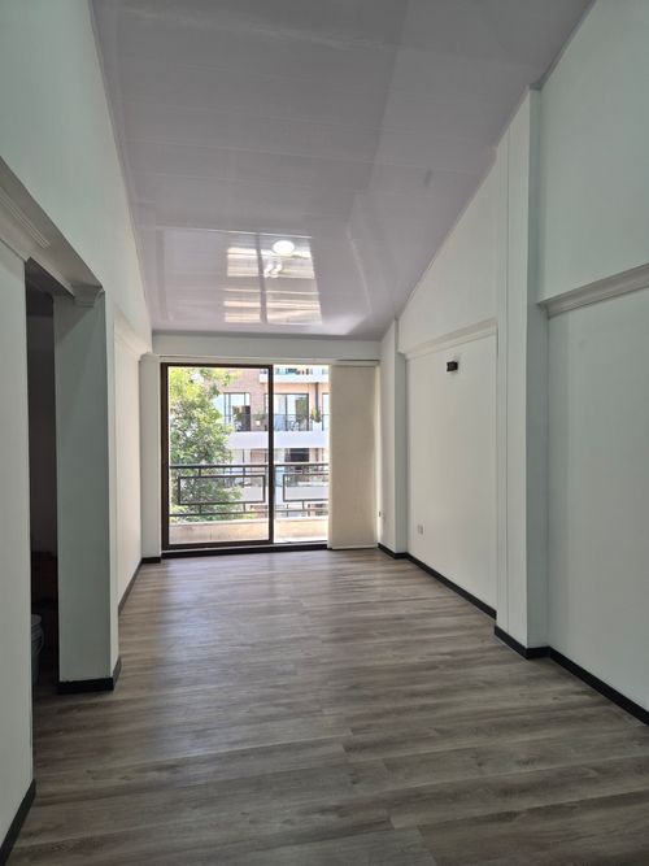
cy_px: 433
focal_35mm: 23
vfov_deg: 73.9
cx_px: 324
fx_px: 575
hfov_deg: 58.9
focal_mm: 5.4
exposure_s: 1/120
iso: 64
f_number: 1.8
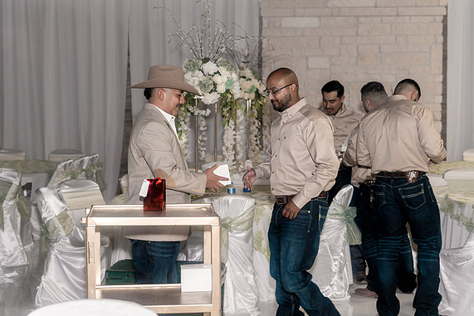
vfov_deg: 21.9
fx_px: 816
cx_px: 236
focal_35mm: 62
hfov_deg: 32.4
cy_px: 160
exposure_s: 1/250
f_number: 4
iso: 2000
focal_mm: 61
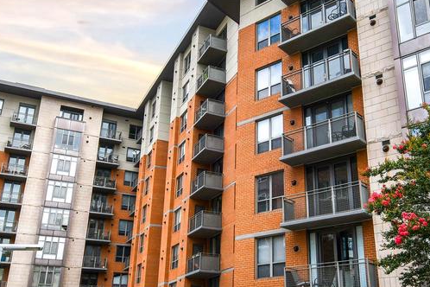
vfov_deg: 35.9
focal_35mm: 37
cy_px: 162
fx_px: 442
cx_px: 236
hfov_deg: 51.8
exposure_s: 1/250
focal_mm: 12
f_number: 8
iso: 100
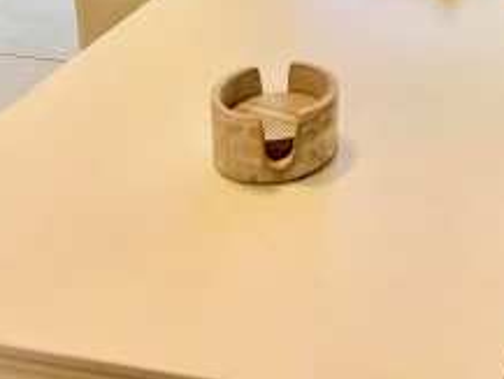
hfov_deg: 19.0
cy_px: -298
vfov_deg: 13.8
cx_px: 648
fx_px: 1399
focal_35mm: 96
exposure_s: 1/120
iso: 80
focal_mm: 5.7
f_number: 1.5
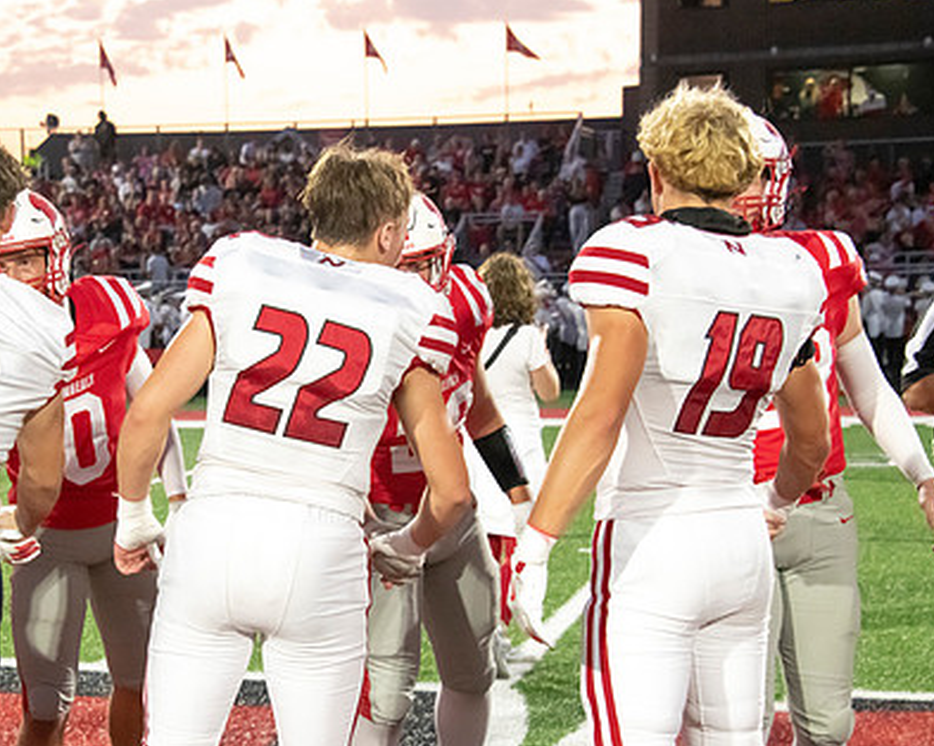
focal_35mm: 97
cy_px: 431
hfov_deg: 19.7
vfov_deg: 15.8
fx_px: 2680
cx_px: 307
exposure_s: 1/250
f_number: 7.1
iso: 10000
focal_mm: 70
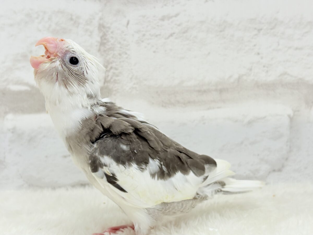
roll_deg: +3.2
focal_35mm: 52
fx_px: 470
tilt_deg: -7.0
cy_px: 118
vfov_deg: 28.0
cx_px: 156
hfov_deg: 36.8
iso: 80
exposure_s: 1/100
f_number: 1.6
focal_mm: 5.96
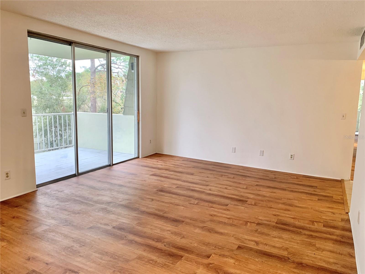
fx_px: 274
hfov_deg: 67.3
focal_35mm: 26
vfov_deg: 53.1
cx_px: 182
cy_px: 137
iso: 100
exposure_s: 1/64
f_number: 1.8
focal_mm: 4.25
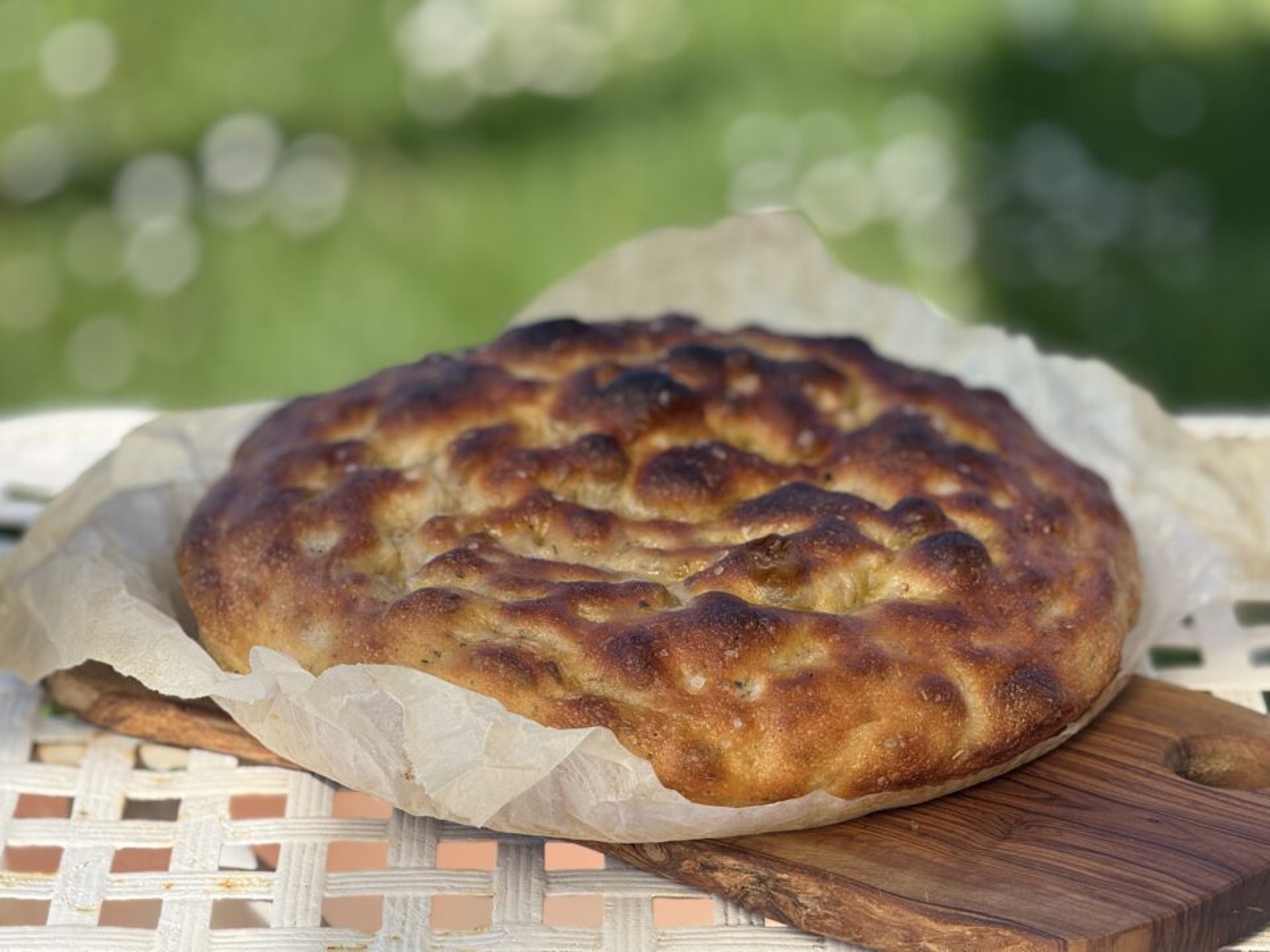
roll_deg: -1.3
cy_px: 476
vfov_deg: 12.3
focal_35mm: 120
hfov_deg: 16.4
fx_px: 4403
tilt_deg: -24.7
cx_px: 635
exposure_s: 1/1271
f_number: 2.8
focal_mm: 15.66
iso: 64
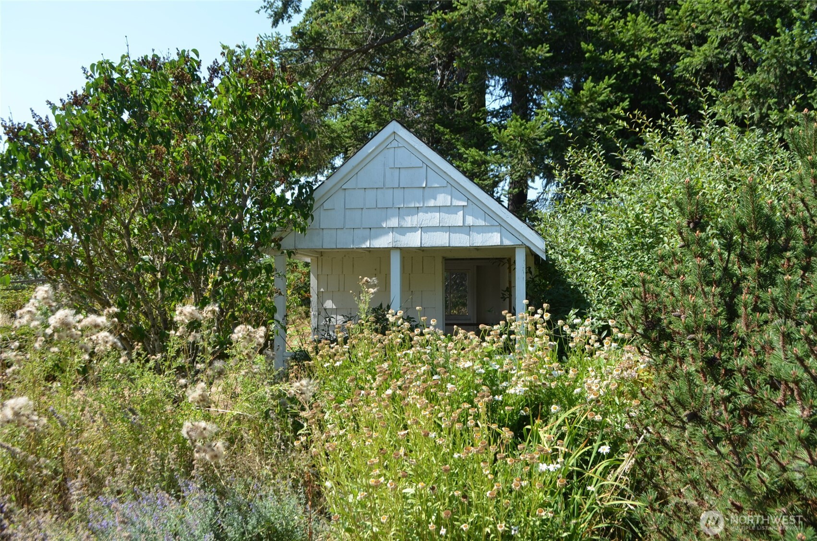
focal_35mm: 33
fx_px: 747
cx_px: 408
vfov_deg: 39.8
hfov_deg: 57.3
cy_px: 270
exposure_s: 1/250
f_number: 8
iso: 180
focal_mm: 22
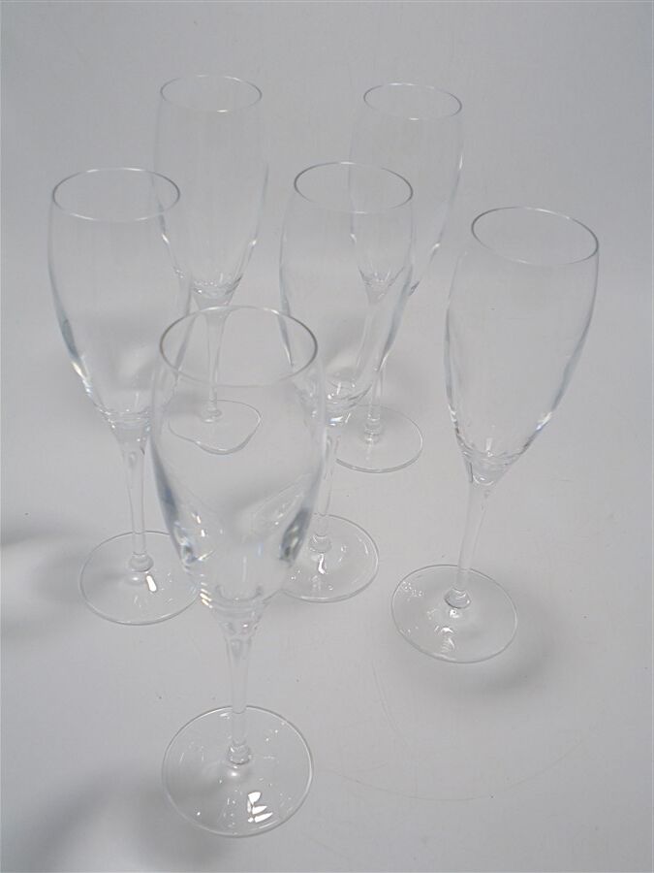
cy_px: 436
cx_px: 327
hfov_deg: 37.7
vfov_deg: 49.0
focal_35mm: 38
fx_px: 957
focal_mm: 6.9
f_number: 4.2
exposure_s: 1/50
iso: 100
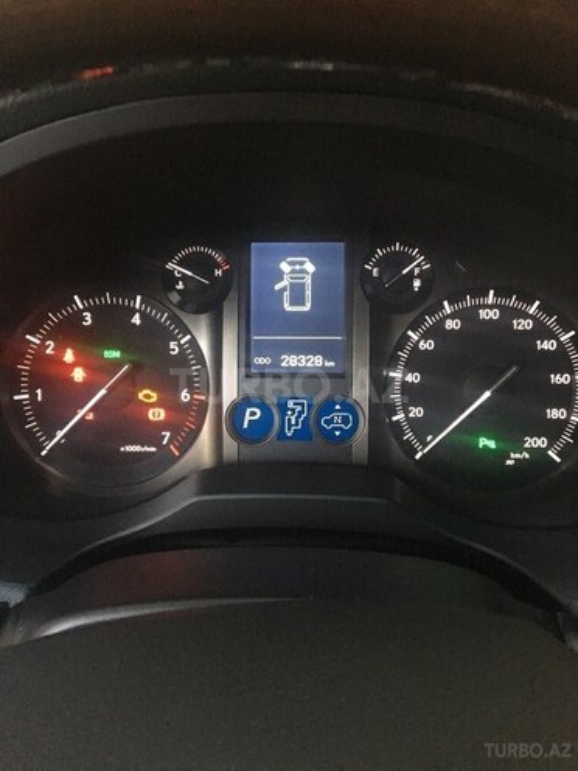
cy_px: 386
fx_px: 646
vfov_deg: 61.7
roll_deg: +2.0
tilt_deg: -32.9
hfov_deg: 48.2
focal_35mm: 29
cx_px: 289
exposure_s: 1/17
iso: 250
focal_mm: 4.15
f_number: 2.2
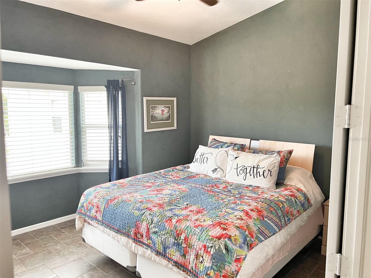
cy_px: 139
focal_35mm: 26
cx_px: 186
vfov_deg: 53.1
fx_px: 279
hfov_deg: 67.3
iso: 125
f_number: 1.5
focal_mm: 5.7
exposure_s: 1/60
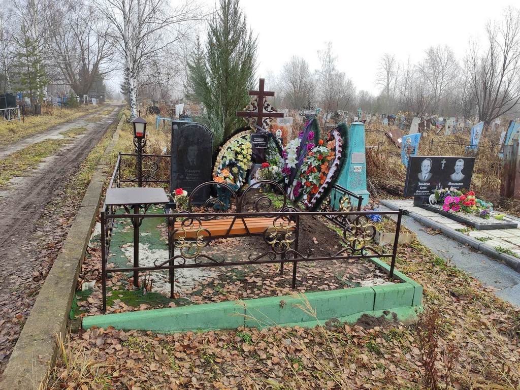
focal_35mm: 26
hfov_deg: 67.3
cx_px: 260
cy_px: 195
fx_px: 391
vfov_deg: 53.1
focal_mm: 4.77
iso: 112
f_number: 1.75
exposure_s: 1/342
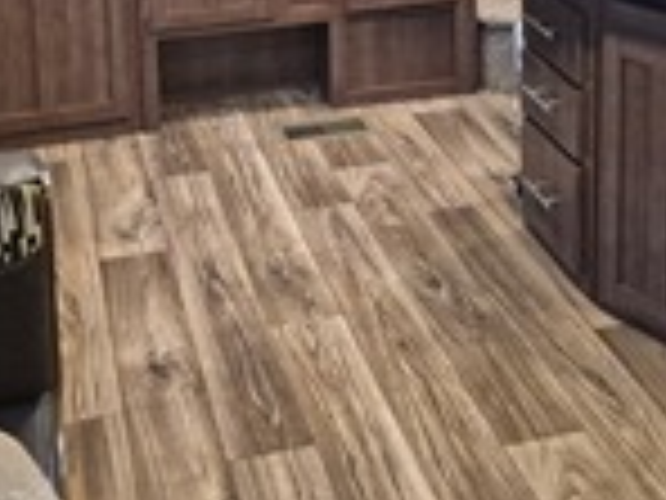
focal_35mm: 62
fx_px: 1193
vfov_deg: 21.2
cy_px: -167
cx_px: 346
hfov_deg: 31.2
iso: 1250
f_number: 1.8
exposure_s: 1/120
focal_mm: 5.4
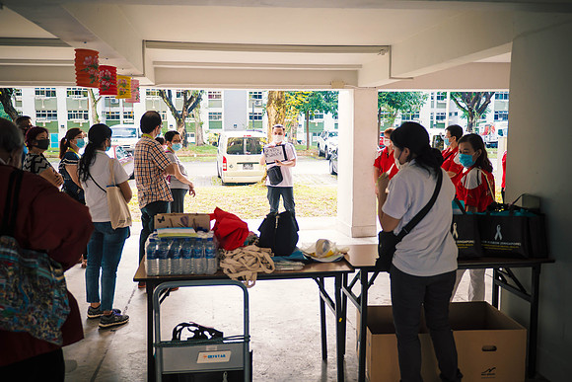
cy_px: 191
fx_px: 578
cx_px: 286
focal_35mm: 36
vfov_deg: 36.5
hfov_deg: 52.6
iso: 250
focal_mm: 17
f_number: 1.7
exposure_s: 1/125
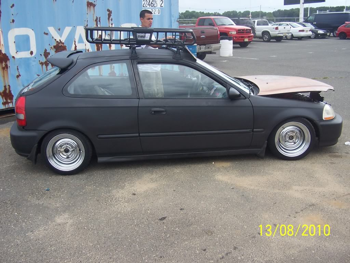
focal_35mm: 38
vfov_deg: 37.7
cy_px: 132
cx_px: 175
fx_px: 384
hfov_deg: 49.0
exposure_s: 1/250
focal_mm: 6.3
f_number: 2.8
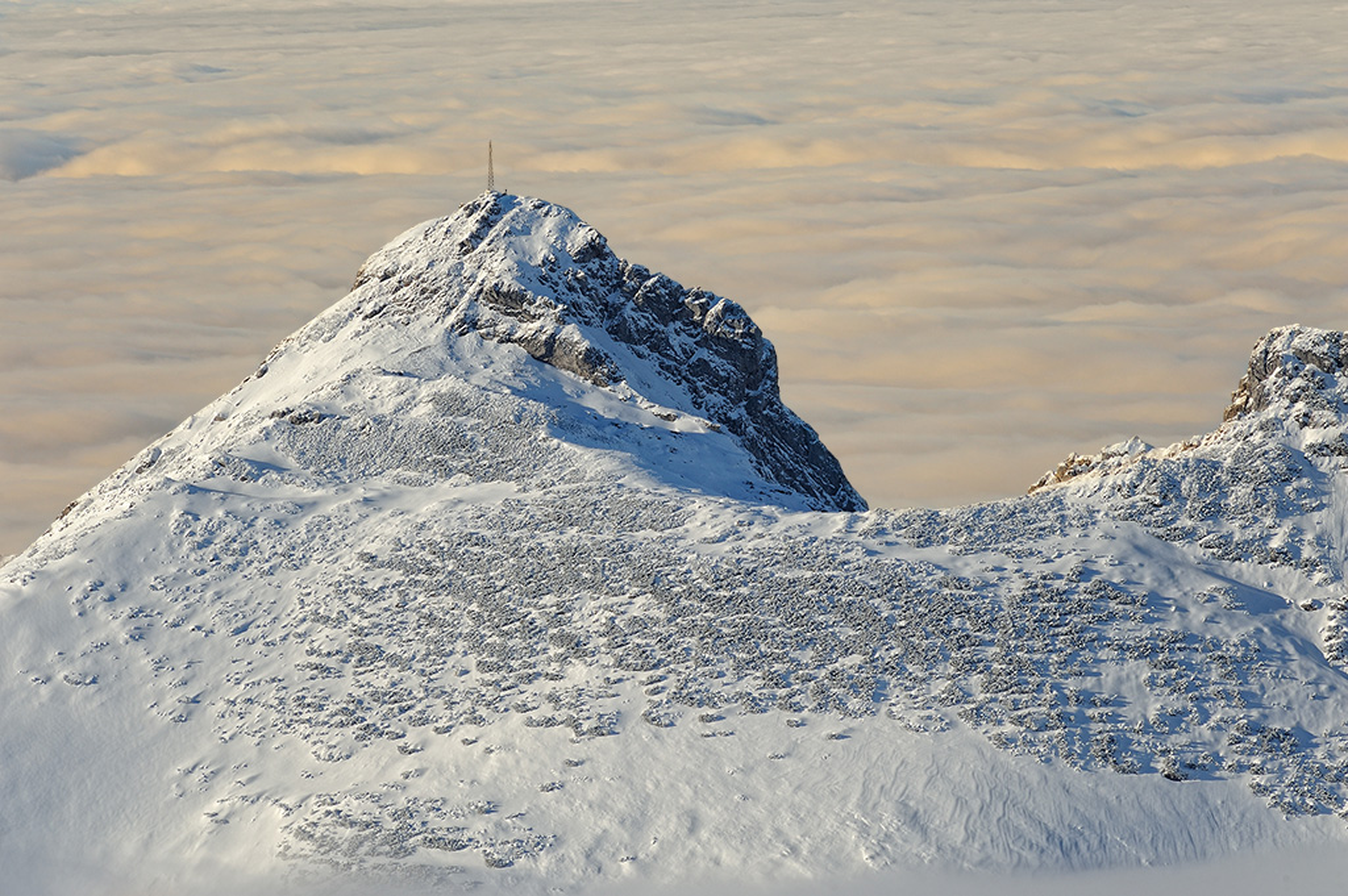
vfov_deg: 3.4
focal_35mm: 400
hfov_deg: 5.2
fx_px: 14965
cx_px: 674
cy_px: 448
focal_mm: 400
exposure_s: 1/250
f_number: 14
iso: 200
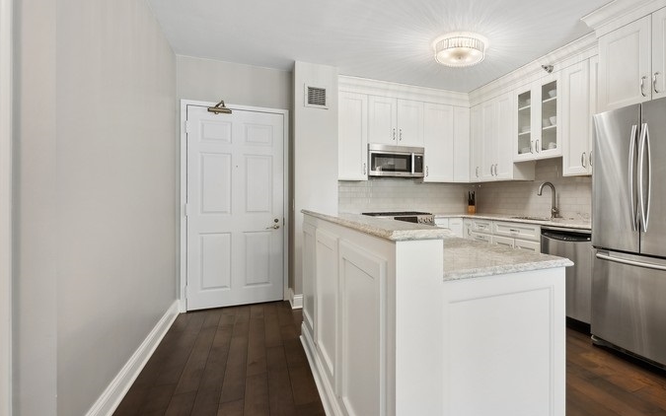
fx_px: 345
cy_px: 200
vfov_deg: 62.2
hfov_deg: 85.6
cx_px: 430
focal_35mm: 19
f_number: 10
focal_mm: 14
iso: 100
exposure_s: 1/2
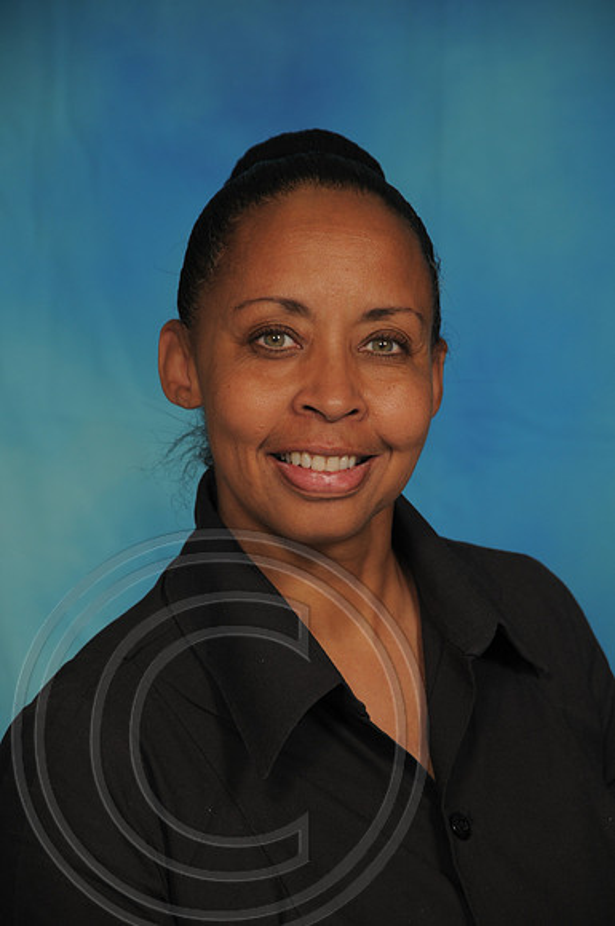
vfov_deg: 12.2
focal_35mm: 168
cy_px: 463
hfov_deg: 8.1
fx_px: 4318
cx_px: 308
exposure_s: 1/125
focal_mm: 112
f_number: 6.3
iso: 200
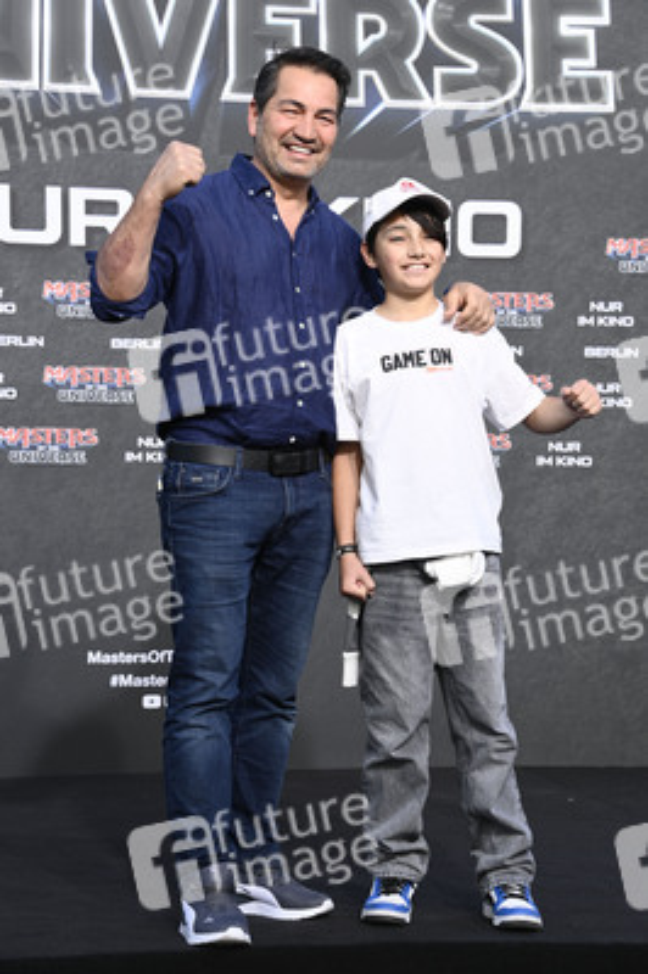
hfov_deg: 13.9
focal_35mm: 98
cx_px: 324
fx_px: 2650
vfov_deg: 20.8
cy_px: 487
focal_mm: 98
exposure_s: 1/250
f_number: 6.3
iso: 250
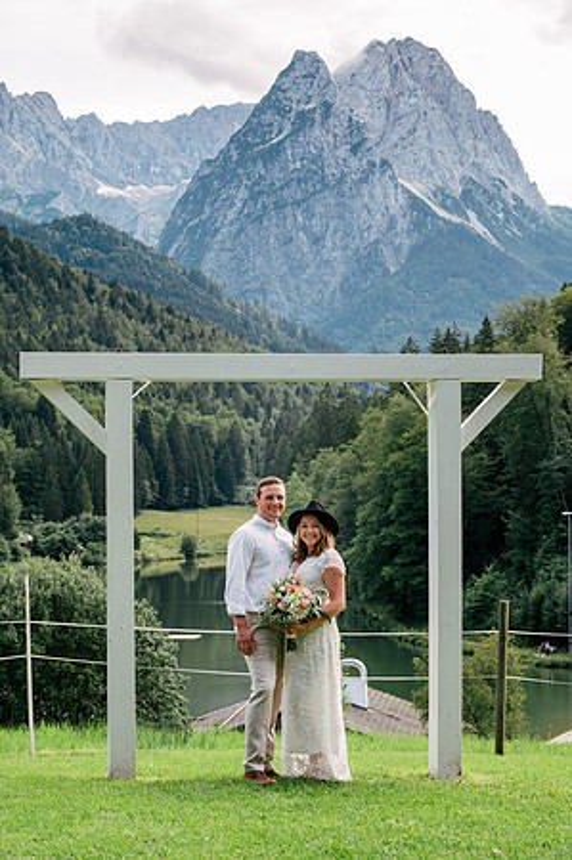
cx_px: 286
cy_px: 430
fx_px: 1863
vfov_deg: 26.0
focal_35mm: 78
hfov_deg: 17.5
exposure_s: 1/250
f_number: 11
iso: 500
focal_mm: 78
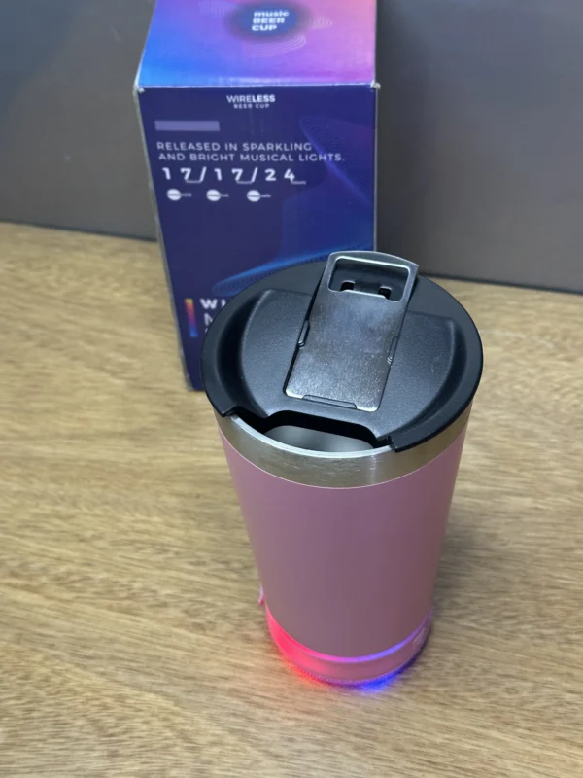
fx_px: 1078
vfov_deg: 39.7
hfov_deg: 30.3
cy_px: 389
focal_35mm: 48
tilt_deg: -47.1
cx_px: 292
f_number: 1.78
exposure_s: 1/33
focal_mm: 6.86
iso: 250
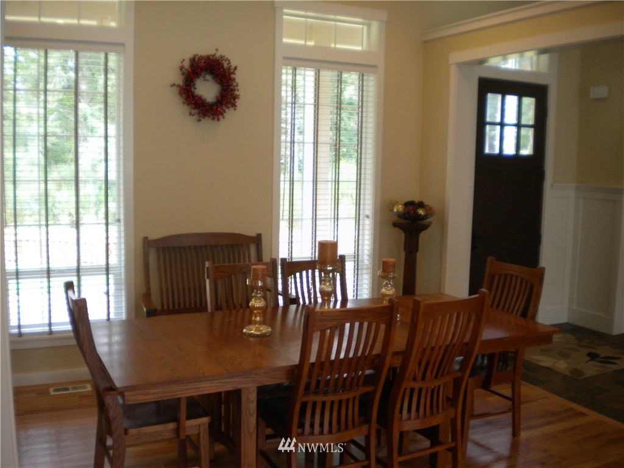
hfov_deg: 52.6
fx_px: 631
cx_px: 312
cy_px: 234
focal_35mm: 35
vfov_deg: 40.7
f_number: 3.1
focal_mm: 6.3
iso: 193
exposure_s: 1/37.4
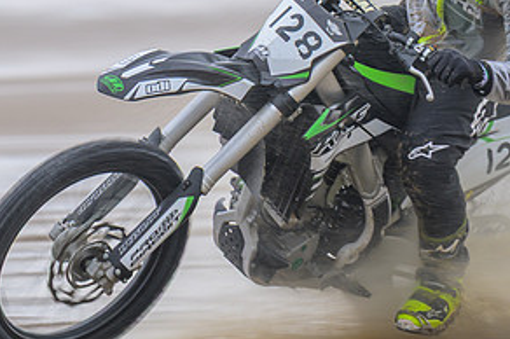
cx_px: 313
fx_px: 11151
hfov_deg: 2.6
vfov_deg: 1.7
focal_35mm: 788
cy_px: 80
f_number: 4
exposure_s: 1/250
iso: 64
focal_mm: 200
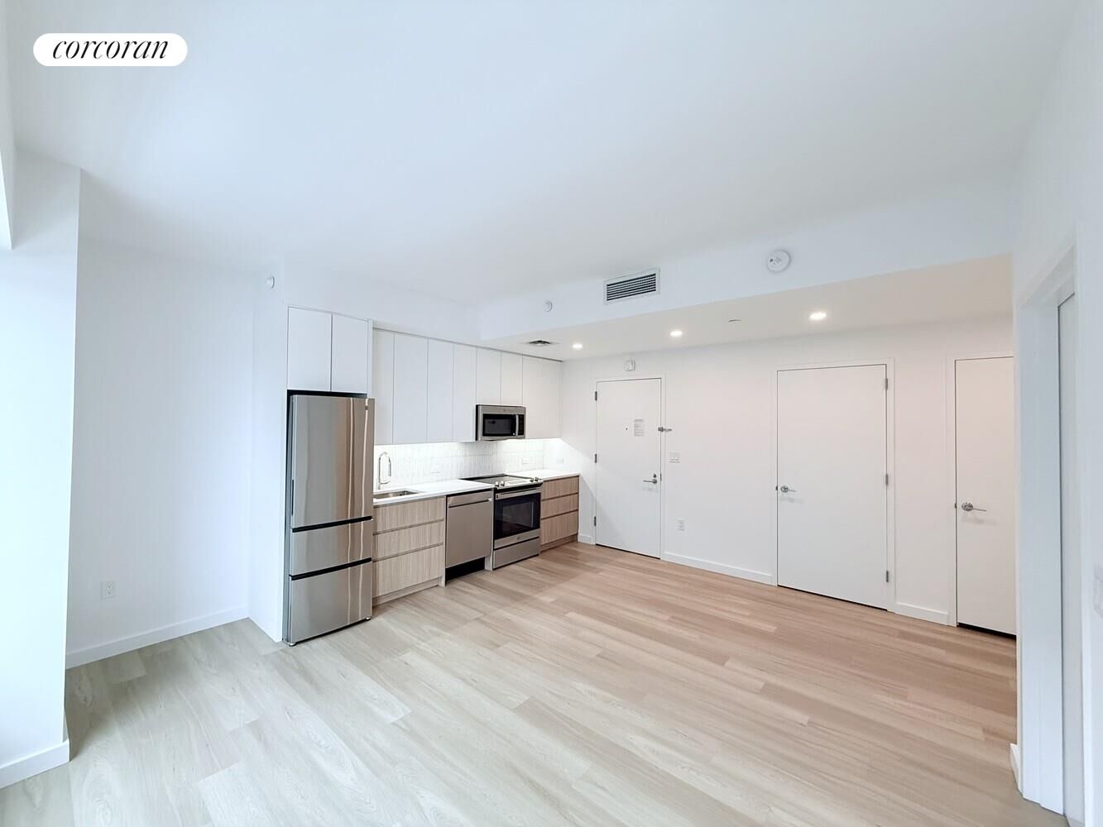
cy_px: 414
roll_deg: -0.6
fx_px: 446
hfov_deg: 102.1
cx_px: 552
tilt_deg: +1.2
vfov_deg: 85.7
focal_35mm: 14
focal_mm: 2.22
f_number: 2.2
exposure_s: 1/120
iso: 160
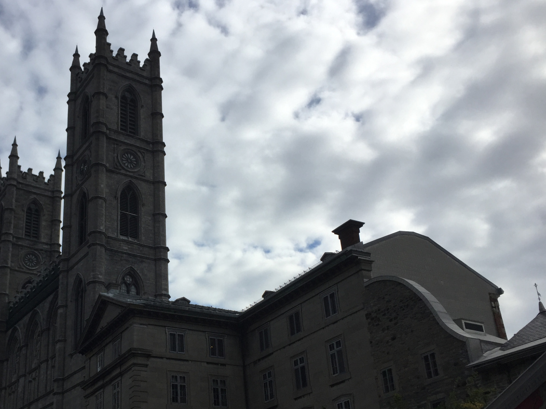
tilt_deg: +25.4
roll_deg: +1.3
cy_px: 270
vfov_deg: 34.8
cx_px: 165
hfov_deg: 44.8
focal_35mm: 41
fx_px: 647
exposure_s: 1/3597
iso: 32
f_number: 2.2
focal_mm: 4.15
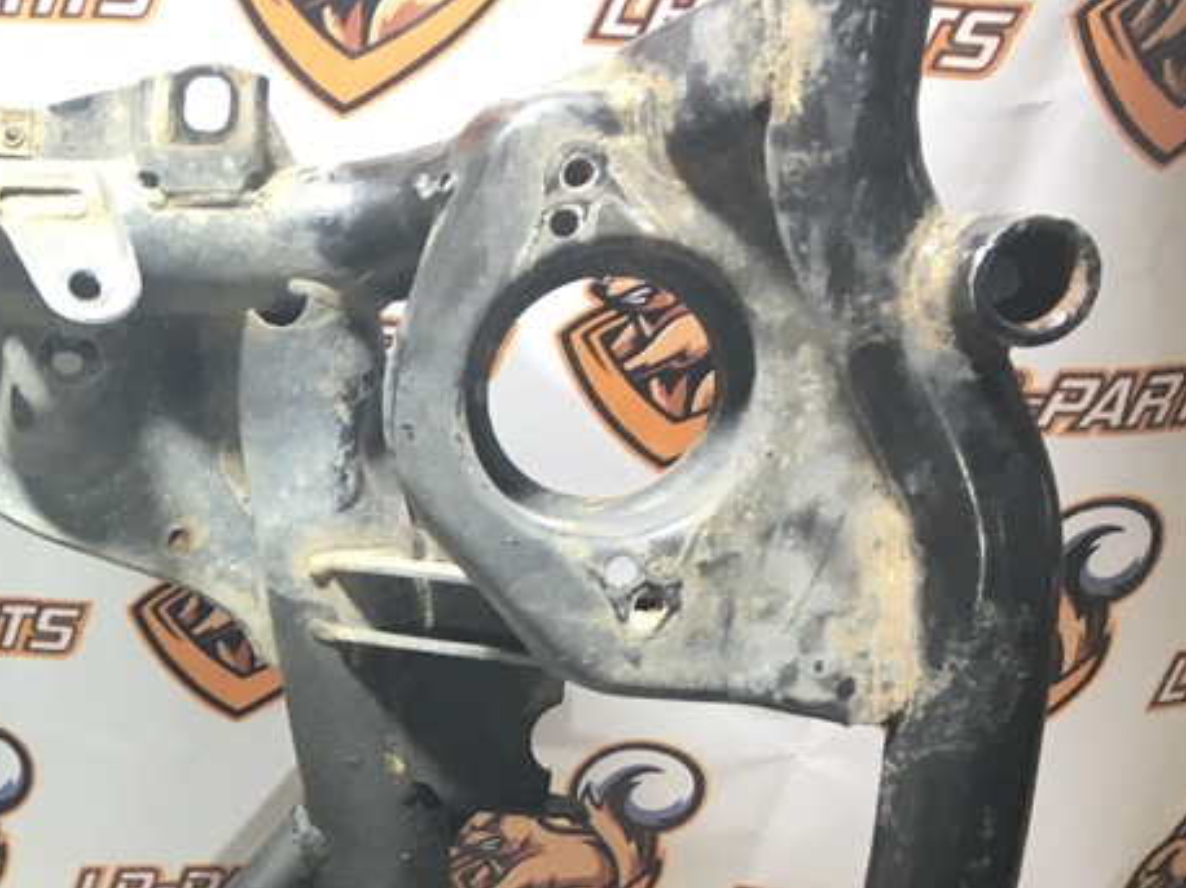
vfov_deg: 18.7
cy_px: 935
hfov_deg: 23.5
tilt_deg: -41.7
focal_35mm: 76
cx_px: -225
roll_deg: -0.4
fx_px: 2603
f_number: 2.2
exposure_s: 1/33
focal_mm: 4.15
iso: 80
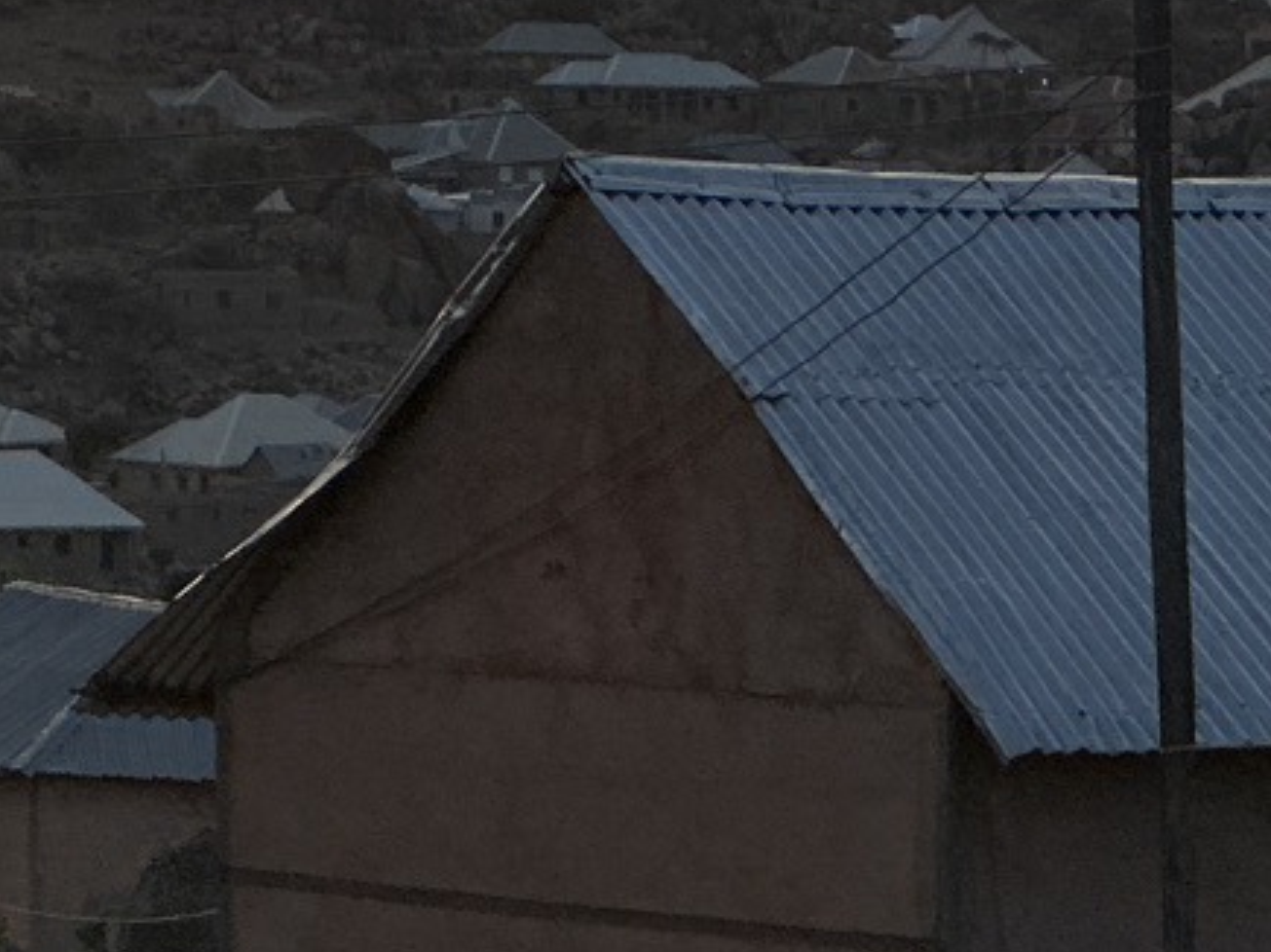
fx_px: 12994
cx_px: 88
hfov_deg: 5.6
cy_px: 187
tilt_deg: -0.5
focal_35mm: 354
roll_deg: -0.3
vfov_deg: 4.2
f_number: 2.8
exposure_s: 1/249
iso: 32
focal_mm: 9
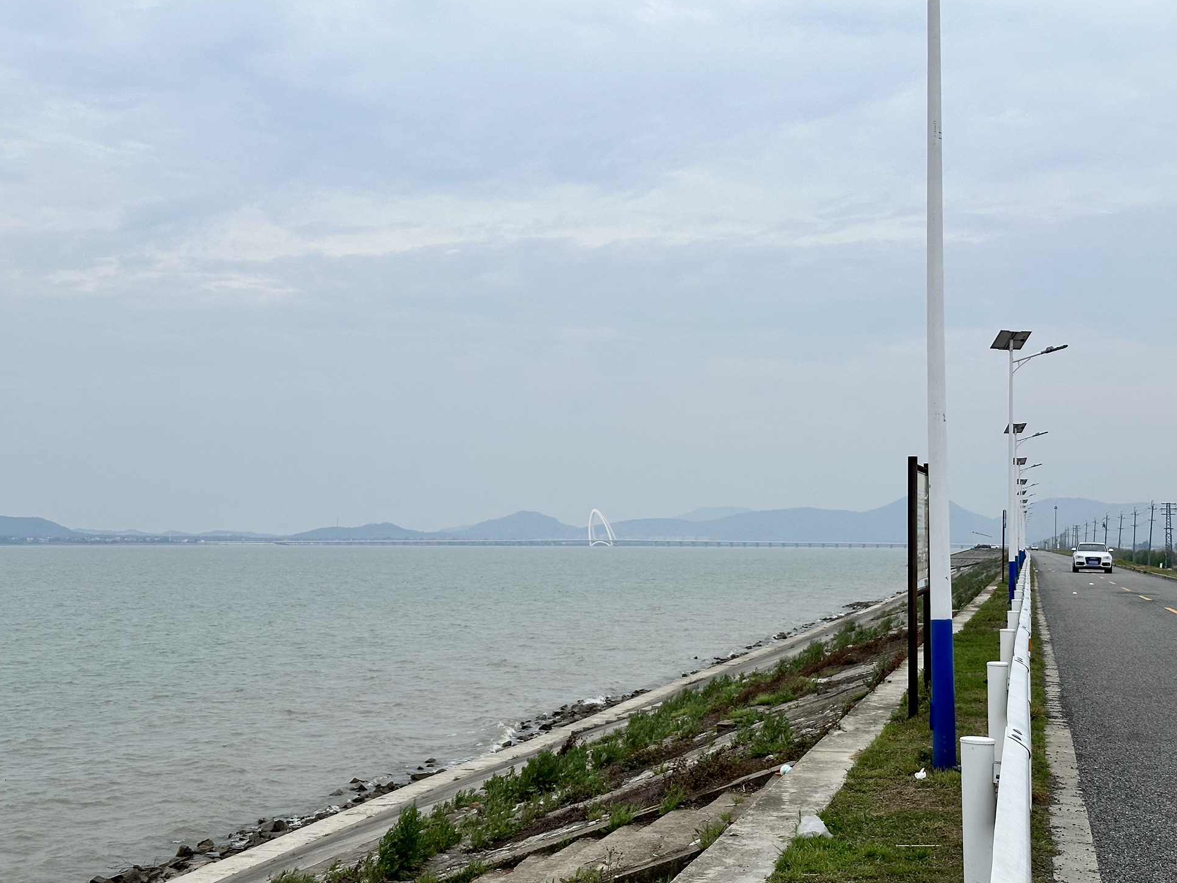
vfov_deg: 29.1
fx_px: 1700
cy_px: 453
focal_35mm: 50
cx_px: 577
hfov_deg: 38.2
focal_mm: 6.86
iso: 64
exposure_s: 1/1395
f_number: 1.78
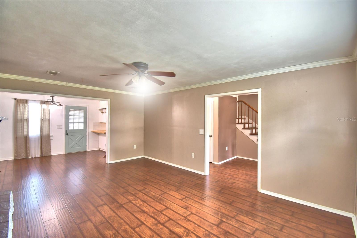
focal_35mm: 15
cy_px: 119
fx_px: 149
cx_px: 178
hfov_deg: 100.4
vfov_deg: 77.3
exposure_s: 1/30
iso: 500
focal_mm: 10
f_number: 4.5
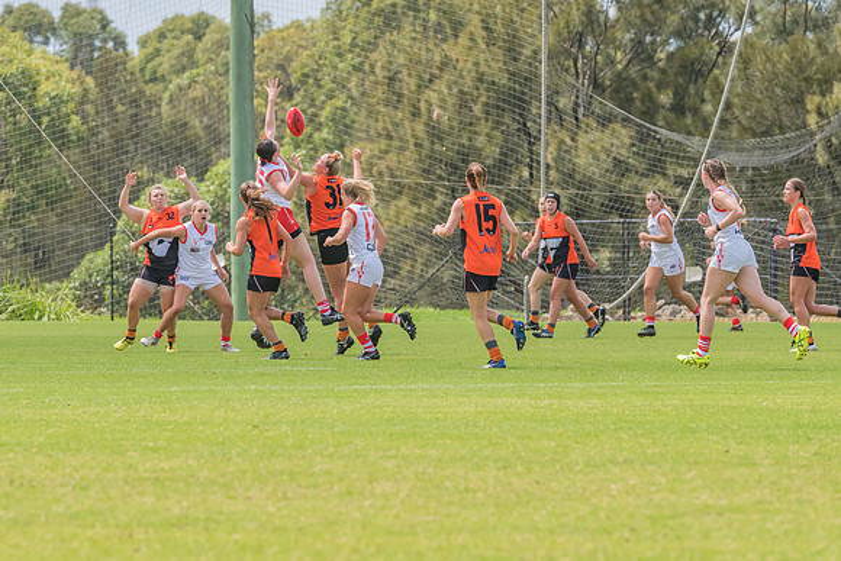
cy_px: 193
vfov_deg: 3.3
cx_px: 259
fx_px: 9790
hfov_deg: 4.9
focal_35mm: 419
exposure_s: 1/1600
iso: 800
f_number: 9
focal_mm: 300
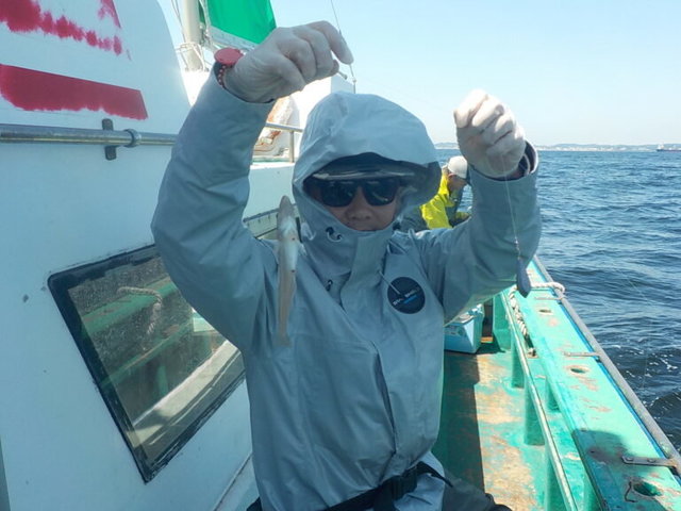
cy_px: 256
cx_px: 340
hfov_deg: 60.0
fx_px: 590
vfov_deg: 46.8
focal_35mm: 30
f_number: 3.3
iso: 125
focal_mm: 4.1
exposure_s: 1/640
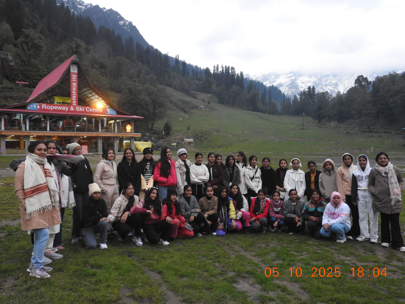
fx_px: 328
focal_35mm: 28
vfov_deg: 49.7
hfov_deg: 63.4
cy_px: 152
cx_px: 202
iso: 400
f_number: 3.5
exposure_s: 1/15
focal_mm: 5
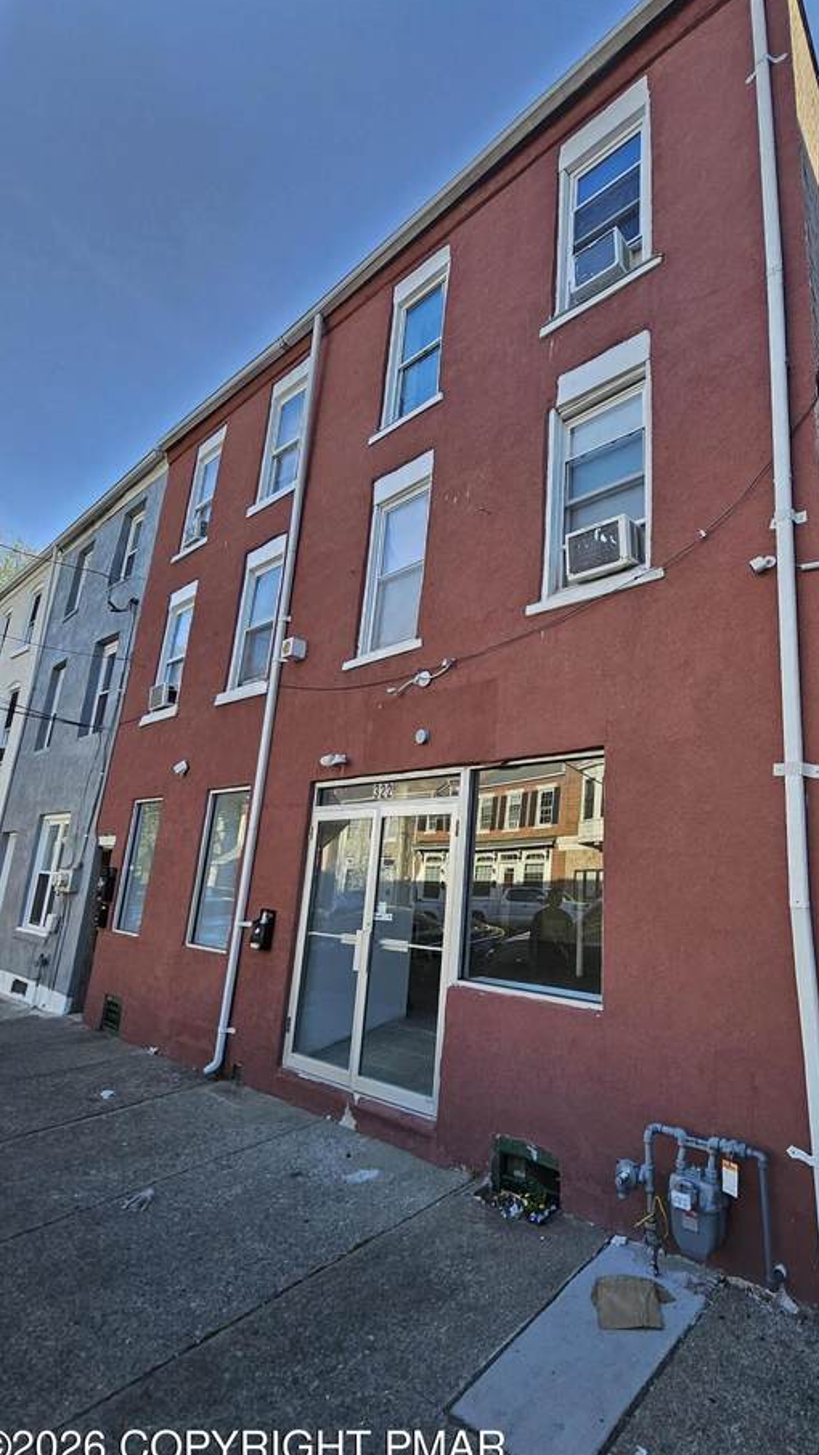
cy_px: 747
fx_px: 579
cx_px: 552
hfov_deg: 68.4
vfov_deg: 103.0
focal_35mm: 15
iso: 32
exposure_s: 1/222
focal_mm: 1.74
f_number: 2.2
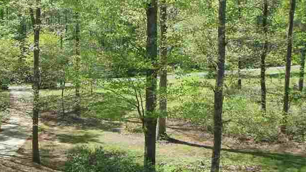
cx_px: 96
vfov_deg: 18.5
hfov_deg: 32.0
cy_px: 86
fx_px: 527
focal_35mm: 65
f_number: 3.3
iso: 125
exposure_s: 1/500
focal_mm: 5.2
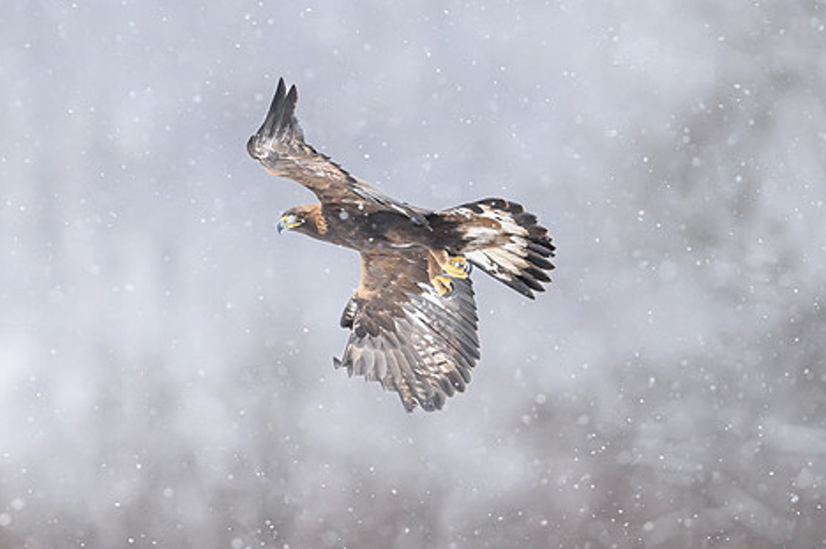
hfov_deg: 2.6
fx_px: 18451
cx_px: 233
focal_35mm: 805
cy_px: 80
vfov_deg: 1.7
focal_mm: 400
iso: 1600
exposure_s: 1/2000
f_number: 4
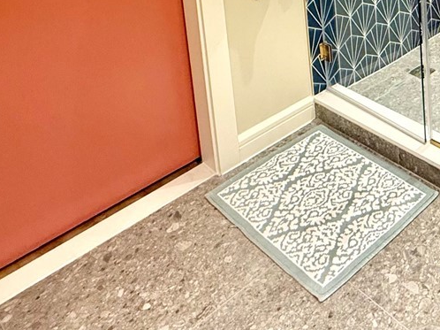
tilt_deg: -8.8
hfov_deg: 35.0
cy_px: -143
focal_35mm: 45
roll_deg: +1.6
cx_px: 504
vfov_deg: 25.5
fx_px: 572
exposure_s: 1/60
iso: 160
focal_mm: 2.22
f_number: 2.2
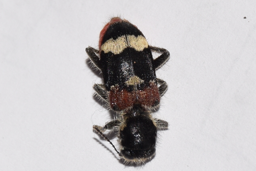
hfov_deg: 9.8
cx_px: 128
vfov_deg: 6.6
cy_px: 86
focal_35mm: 210
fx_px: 1495
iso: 100
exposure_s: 1/160
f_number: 13
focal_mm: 140
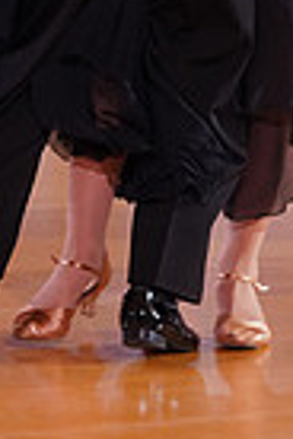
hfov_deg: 3.1
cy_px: -118
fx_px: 5383
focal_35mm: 441
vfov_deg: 4.7
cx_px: 285
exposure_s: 1/200
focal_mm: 105
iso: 1600
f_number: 6.3
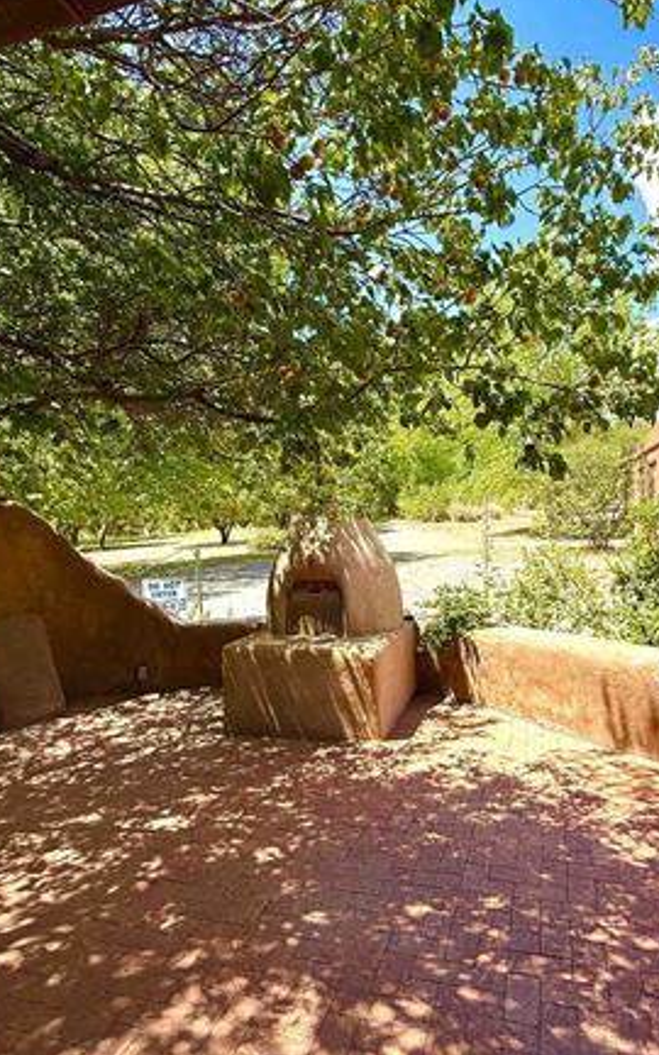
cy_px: 569
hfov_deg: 55.0
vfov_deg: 79.5
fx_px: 632
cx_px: 359
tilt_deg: -4.1
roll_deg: +2.1
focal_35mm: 22
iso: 50
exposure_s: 1/672
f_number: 2.2
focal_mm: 2.22
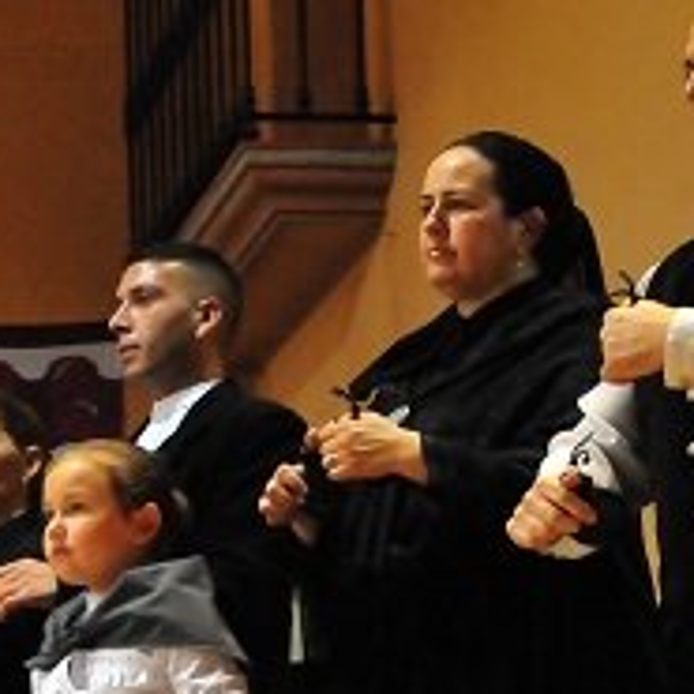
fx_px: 3811
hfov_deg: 10.2
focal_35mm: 168
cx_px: -195
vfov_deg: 10.4
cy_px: 557
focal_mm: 38
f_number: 4.5
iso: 3200
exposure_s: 1/125
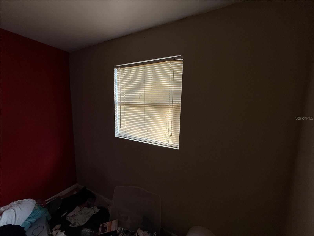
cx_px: 157
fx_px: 127
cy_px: 118
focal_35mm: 14
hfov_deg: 102.1
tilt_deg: -6.5
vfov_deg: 85.7
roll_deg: -1.1
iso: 100
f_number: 2.2
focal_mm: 2.22
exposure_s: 1/99
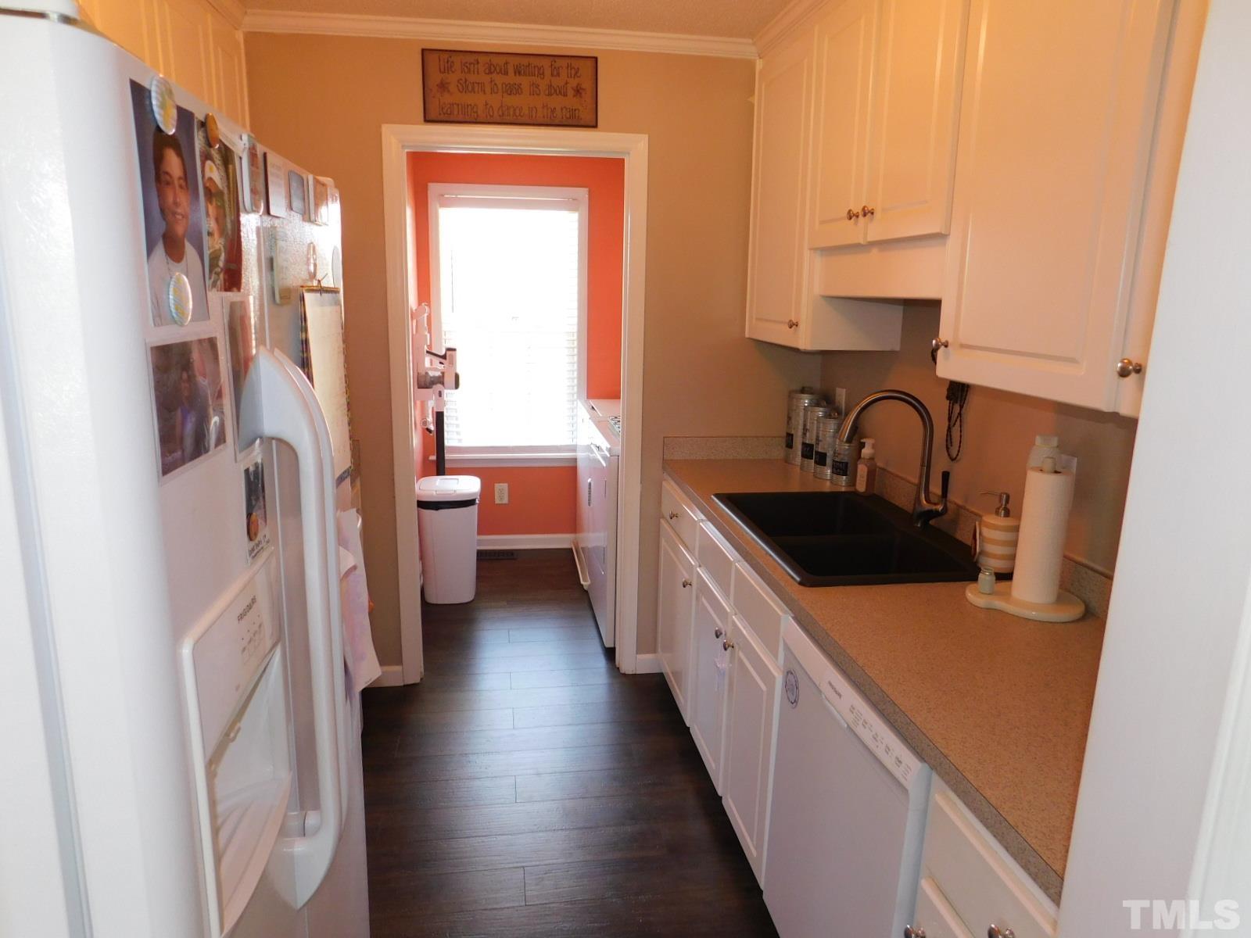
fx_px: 831
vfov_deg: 58.9
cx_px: 626
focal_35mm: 23
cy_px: 469
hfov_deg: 73.9
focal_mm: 4
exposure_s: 1/30
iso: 200
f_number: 3
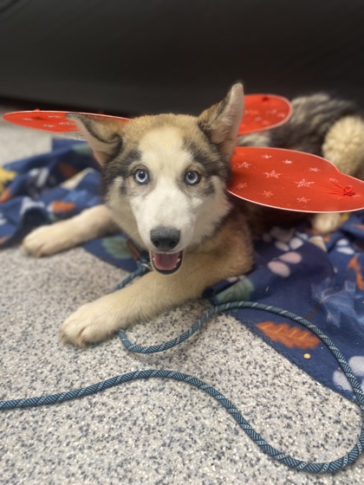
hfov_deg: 53.1
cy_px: 242
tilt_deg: -35.0
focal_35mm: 26
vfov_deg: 67.3
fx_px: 365
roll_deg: -0.3
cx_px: 182
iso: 200
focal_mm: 4.25
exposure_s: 1/60
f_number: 1.8
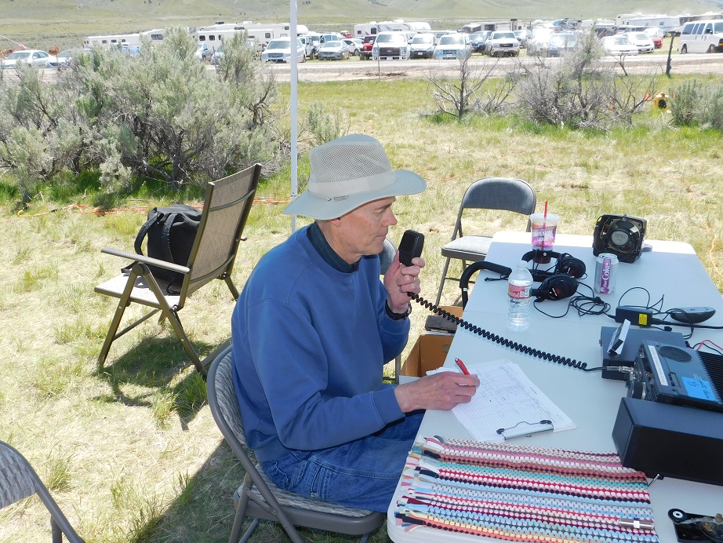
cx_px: 362
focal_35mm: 30
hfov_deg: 60.0
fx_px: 627
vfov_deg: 46.8
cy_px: 272
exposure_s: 1/640
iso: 125
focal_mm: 5.3
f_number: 3.2
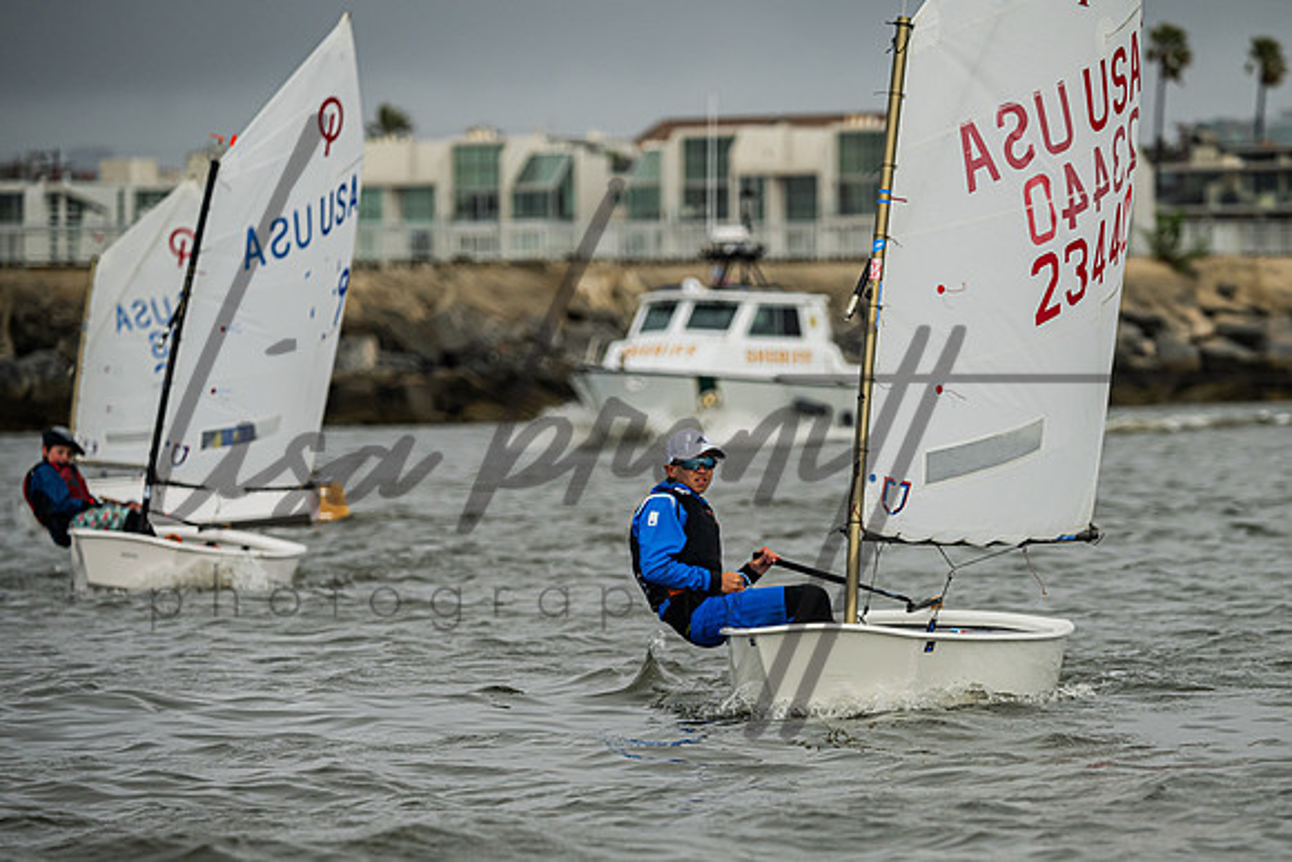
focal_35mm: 298
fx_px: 10712
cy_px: 585
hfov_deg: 6.9
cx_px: 754
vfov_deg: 4.6
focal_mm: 220
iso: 320
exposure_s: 1/4000
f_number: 5
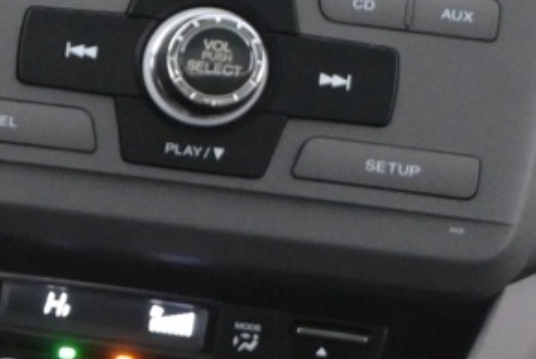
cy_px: 291
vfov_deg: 7.8
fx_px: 2620
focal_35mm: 176
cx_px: -917
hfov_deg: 9.7
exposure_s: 1/30
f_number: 4
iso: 3200
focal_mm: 21
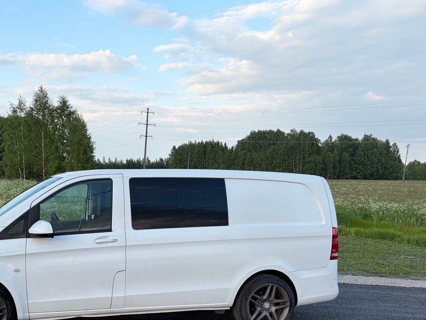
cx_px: 112
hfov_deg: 45.3
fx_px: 492
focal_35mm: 40
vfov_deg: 35.2
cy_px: 242
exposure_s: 1/873
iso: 50
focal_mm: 5.96
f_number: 1.6
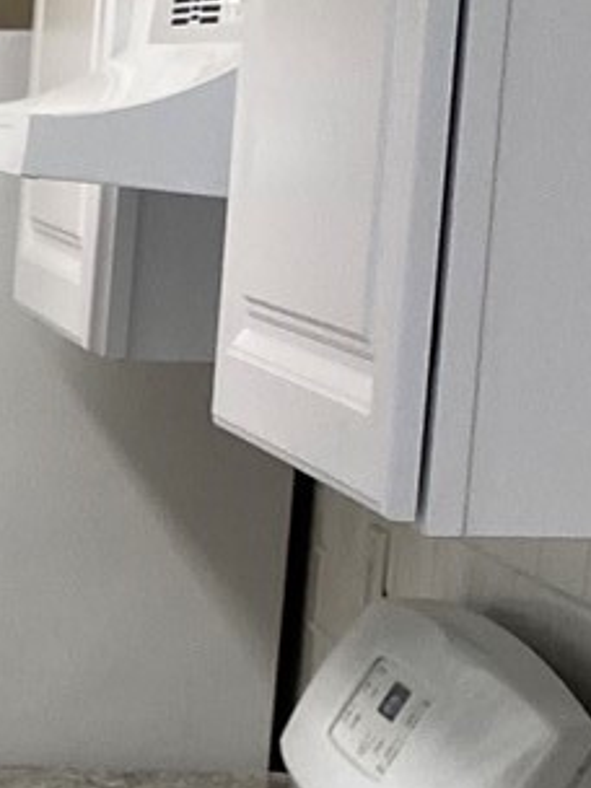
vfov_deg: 10.9
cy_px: 1135
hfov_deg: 7.8
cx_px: -871
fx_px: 3984
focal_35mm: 175
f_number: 1.8
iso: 80
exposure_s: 1/120
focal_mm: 4.25
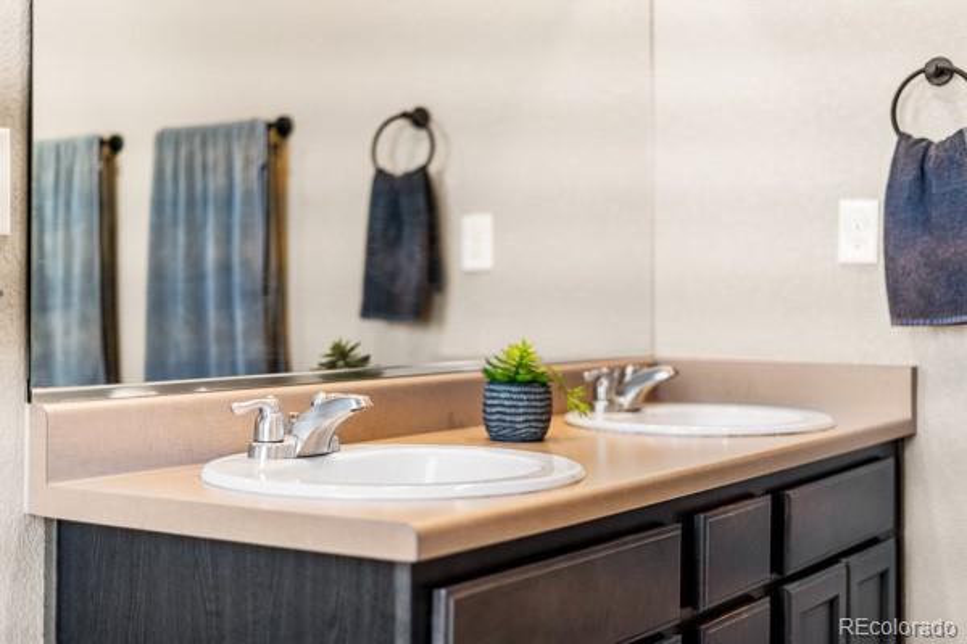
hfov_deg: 39.6
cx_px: 484
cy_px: 322
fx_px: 1343
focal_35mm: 50
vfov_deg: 27.0
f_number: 1.8
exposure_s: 1/60
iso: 500
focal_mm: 50
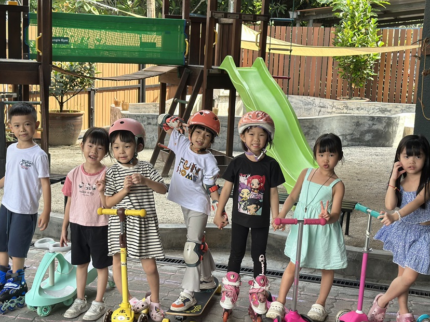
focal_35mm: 58
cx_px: 197
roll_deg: -1.7
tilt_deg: -9.2
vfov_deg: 25.2
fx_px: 720
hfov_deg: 33.2
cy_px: 169
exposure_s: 1/393
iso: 80
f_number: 1.78
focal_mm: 6.86
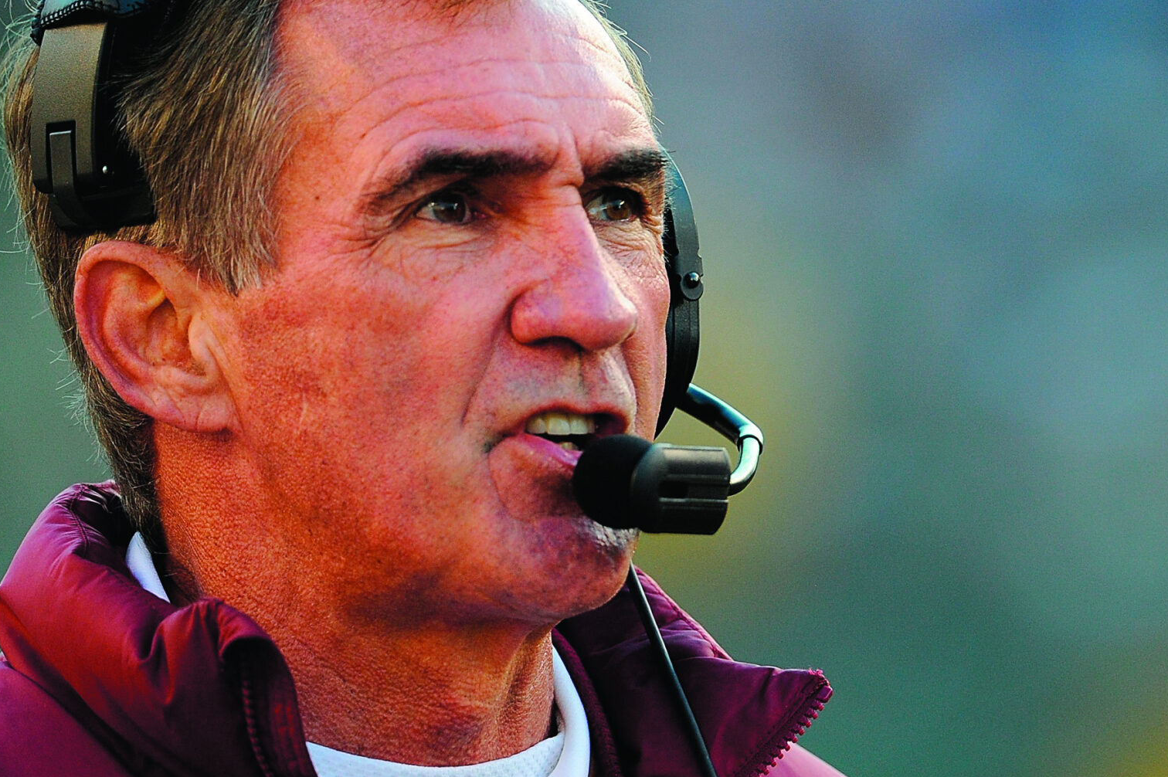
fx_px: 32941
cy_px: 336
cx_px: 732
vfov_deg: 1.4
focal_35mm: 1016
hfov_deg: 2.0
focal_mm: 600
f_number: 4.5
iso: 1250
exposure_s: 1/1250
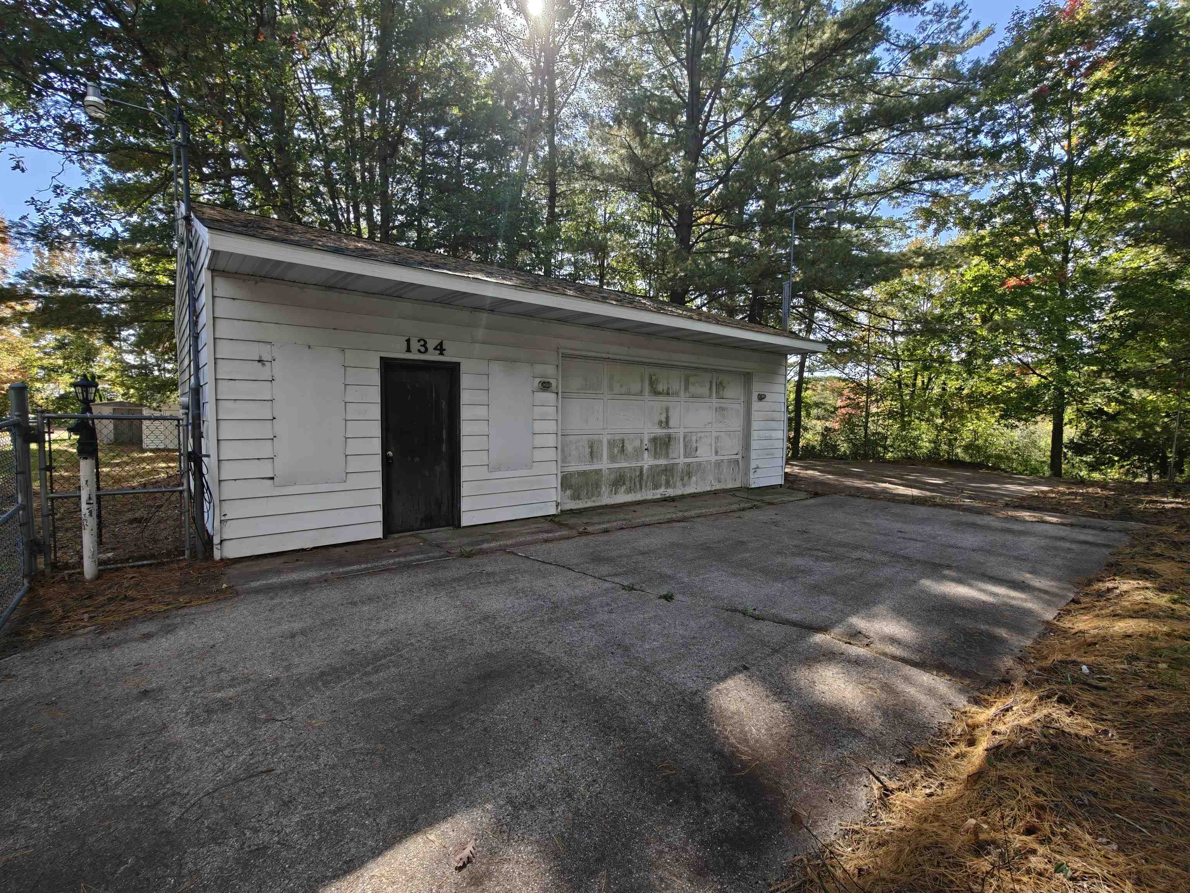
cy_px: 446
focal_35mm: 15
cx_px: 595
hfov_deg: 98.2
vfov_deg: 81.7
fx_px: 516
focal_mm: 2.3
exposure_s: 1/200
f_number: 2
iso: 125
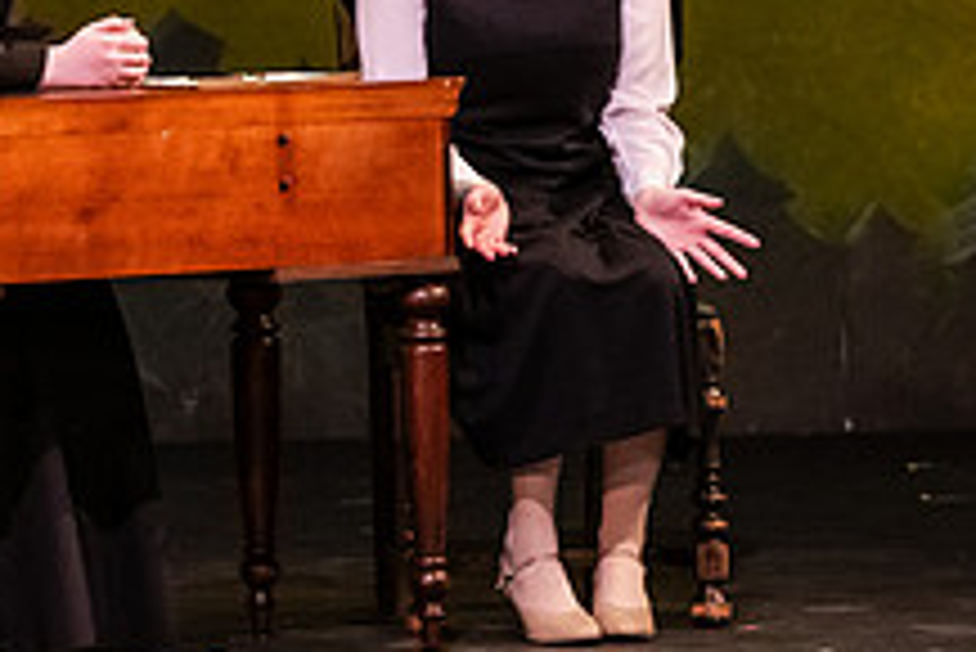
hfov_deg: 4.8
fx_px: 11611
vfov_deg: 3.2
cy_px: -43
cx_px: 207
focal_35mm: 428
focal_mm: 160
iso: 4000
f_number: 3.2
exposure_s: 1/200
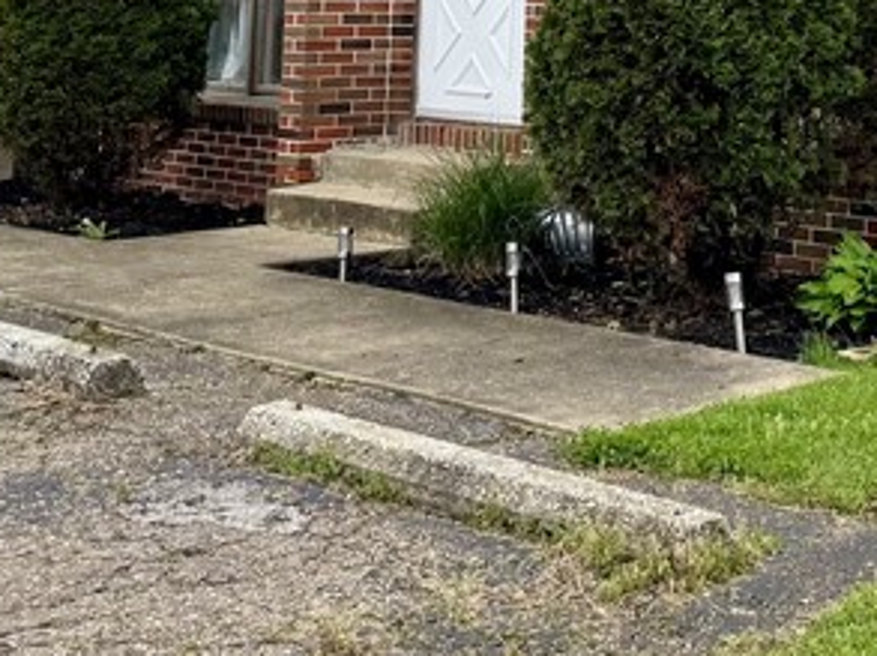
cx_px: 769
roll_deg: -1.9
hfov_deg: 22.8
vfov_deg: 16.4
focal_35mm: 84
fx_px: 2126
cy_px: -249
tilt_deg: +6.6
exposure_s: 1/1366
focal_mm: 6.76
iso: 80
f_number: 1.78
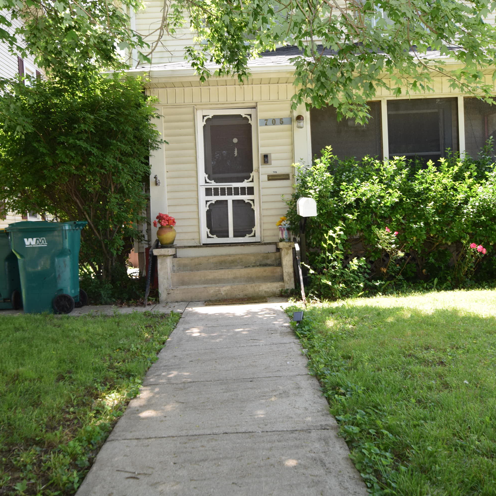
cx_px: 241
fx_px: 594
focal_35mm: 37
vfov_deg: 45.3
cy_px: 249
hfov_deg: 45.3
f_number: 5.6
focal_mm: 19
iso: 360
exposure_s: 1/125
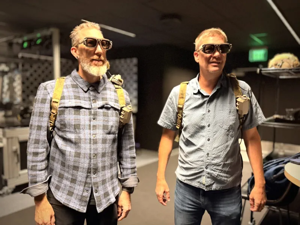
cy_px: 112
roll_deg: +1.5
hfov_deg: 71.6
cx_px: 150
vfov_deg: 56.8
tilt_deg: -6.9
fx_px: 208
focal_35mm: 24
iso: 800
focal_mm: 6.76
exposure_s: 1/60
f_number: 1.78
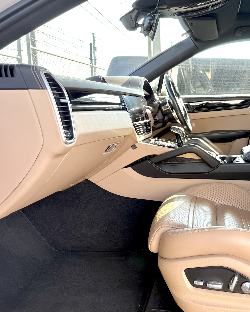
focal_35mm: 32
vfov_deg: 55.7
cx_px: 202
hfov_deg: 43.5
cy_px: 155
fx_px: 296
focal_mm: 6.76
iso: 64
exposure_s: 1/182
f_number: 1.78
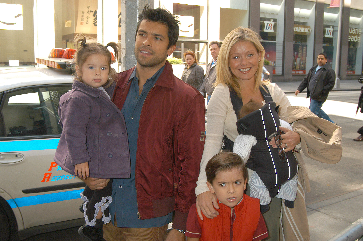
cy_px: 120
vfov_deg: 36.8
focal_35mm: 36
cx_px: 182
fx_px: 363
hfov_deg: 53.2
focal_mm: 24
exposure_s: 1/90
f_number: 6.7
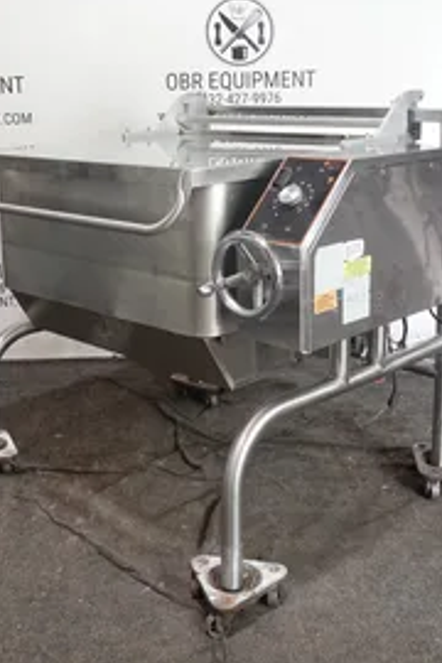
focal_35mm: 46
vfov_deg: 42.5
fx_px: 847
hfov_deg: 29.2
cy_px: 260
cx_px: 239
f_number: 3.5
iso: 640
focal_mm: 11.52
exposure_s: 1/40
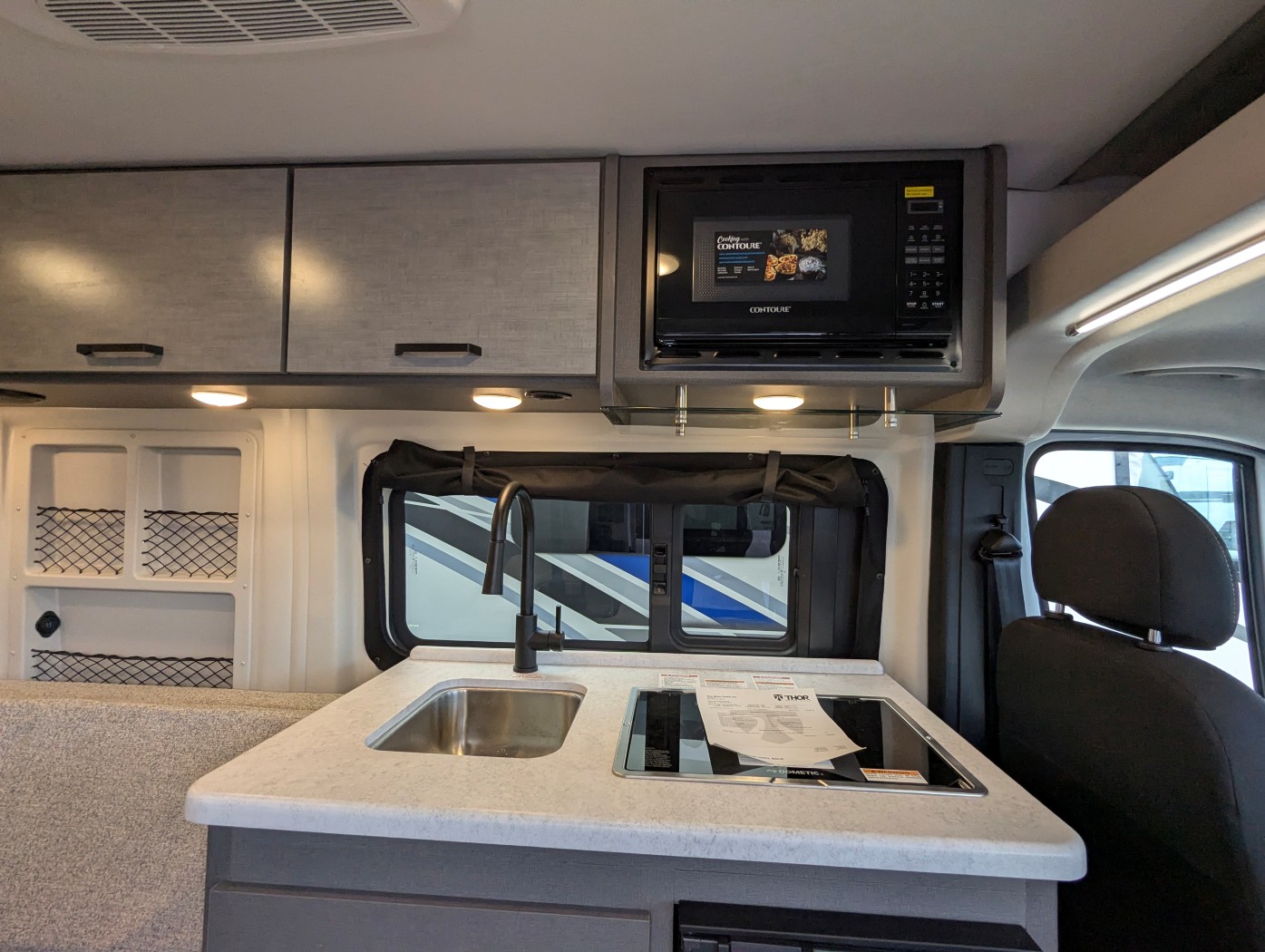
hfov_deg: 94.4
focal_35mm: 16
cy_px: 476
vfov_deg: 78.2
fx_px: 585
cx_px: 632
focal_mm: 2.35
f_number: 2.2
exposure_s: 1/292
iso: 166
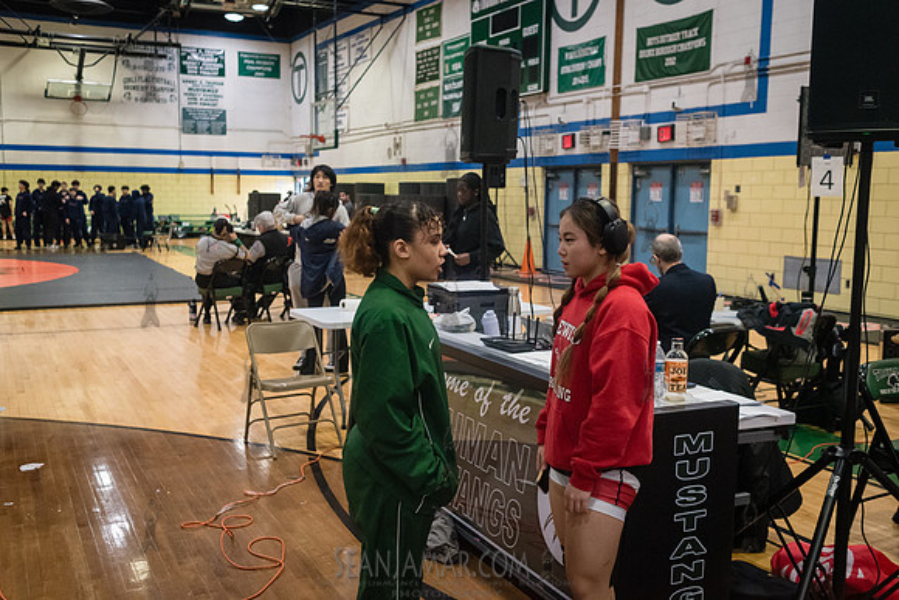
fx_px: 874
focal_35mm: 35
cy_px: 300
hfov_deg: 54.4
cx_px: 450
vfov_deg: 37.9
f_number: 4
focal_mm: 35
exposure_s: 1/400
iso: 8000
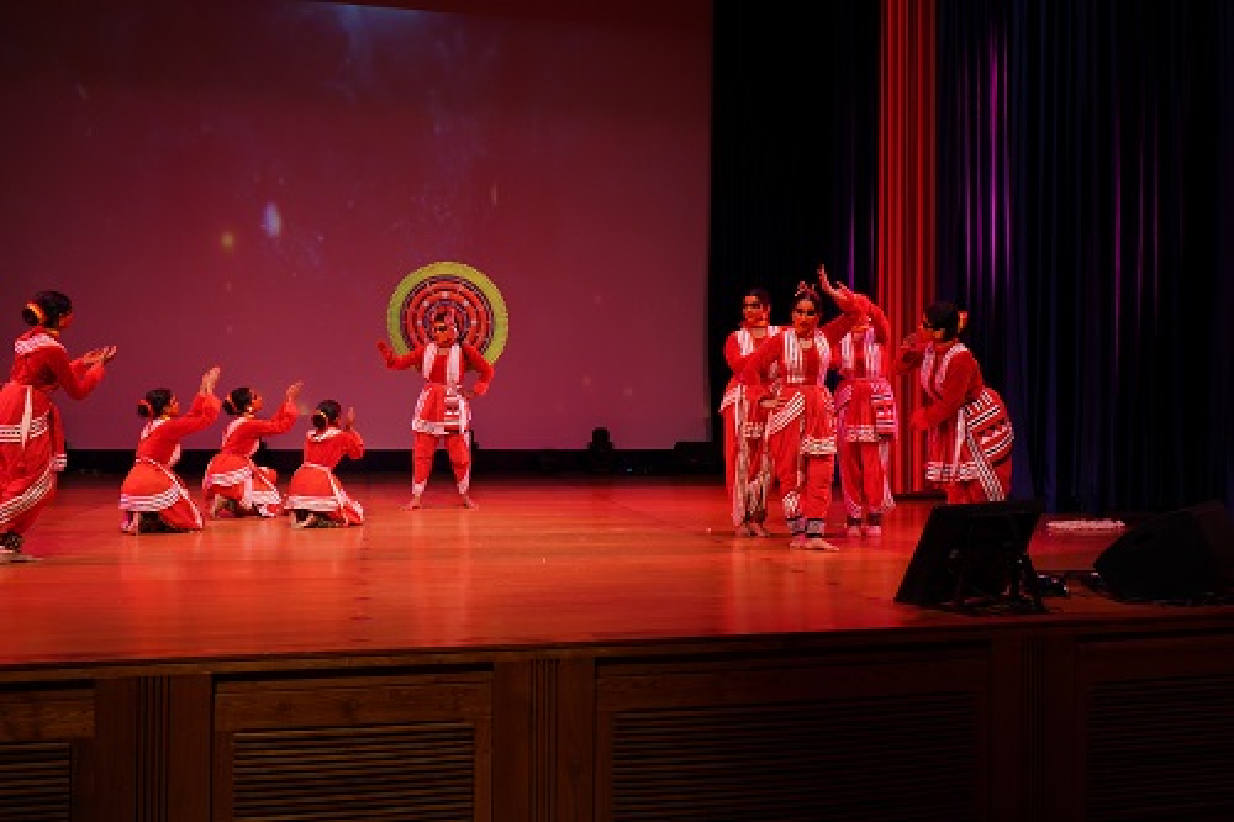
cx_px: 617
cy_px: 411
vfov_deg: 42.3
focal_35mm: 31
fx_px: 1062
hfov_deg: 60.3
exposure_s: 1/125
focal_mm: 31
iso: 2500
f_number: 3.5
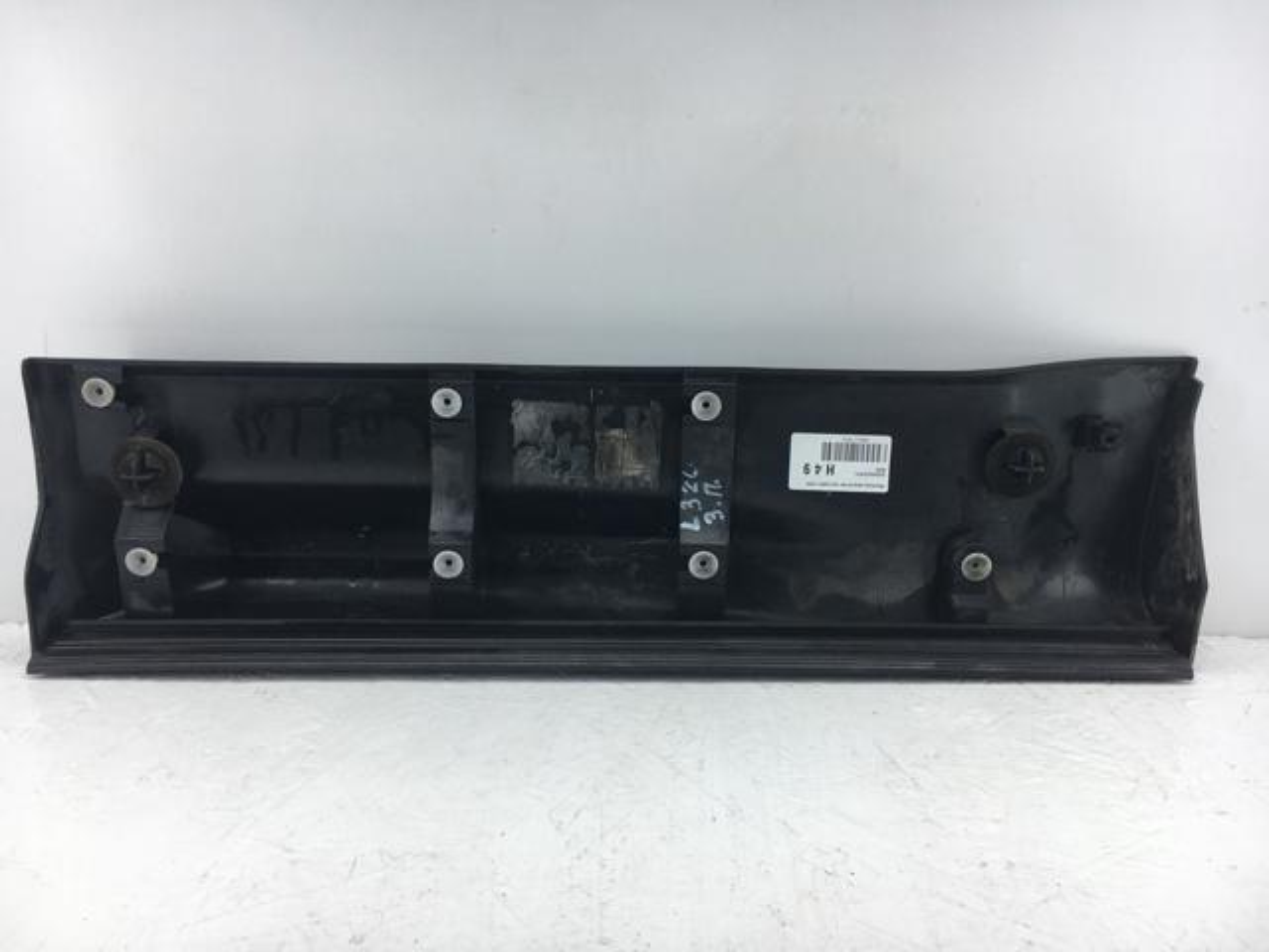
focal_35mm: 29
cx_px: 634
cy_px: 476
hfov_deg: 61.7
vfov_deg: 48.2
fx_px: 1063
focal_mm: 4.15
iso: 25
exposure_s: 1/122
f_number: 2.2
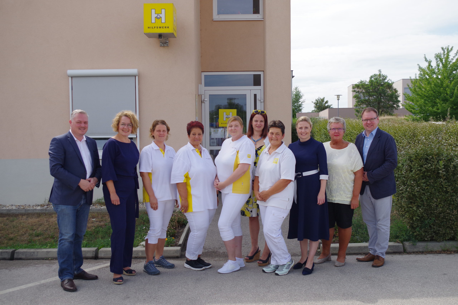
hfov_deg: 53.1
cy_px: 152
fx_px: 458
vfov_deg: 36.9
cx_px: 229
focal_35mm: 36
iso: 400
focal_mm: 24
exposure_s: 1/1000
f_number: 5.6
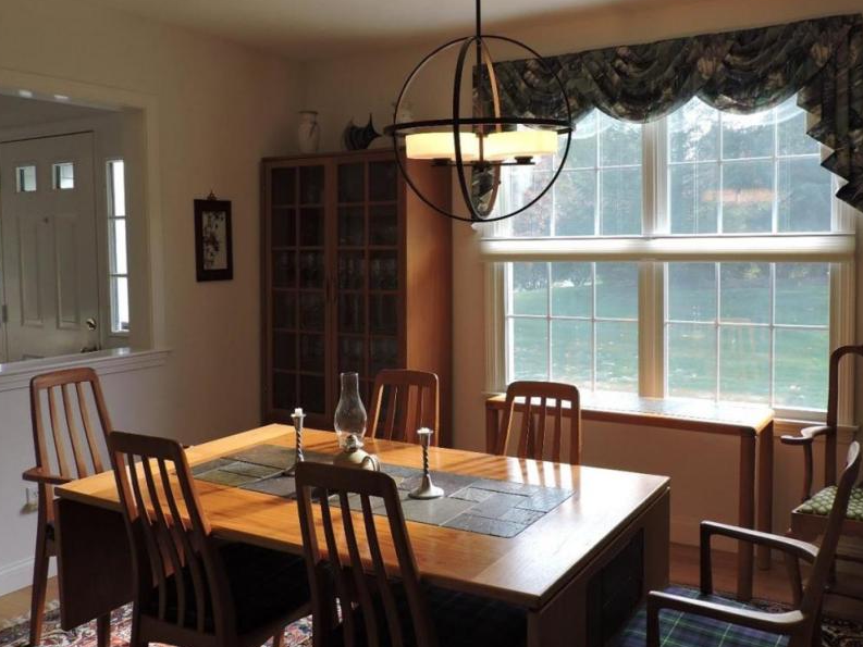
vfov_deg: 45.4
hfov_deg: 58.0
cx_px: 508
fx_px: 773
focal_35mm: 31
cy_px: 288
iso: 100
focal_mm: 4.3
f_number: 3
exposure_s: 1/50
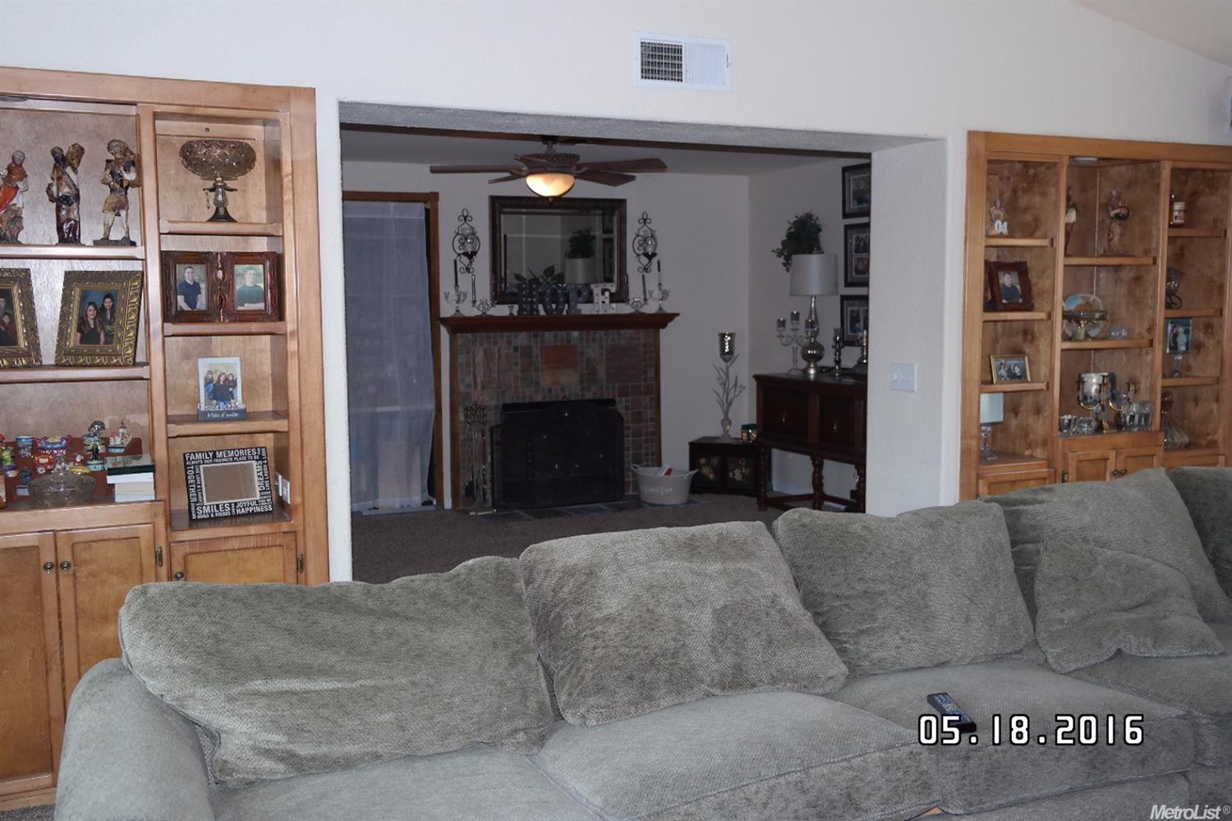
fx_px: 1129
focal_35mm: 33
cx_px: 616
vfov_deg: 40.0
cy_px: 410
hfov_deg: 57.2
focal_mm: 22
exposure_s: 1/40
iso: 400
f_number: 3.5
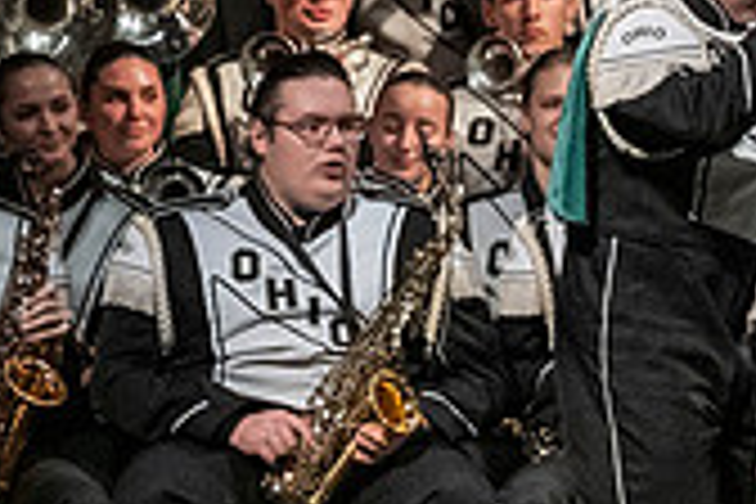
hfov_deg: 2.7
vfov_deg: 1.8
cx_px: 1238
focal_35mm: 776
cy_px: 279
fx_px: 16295
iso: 4000
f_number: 4
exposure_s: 1/500
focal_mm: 150
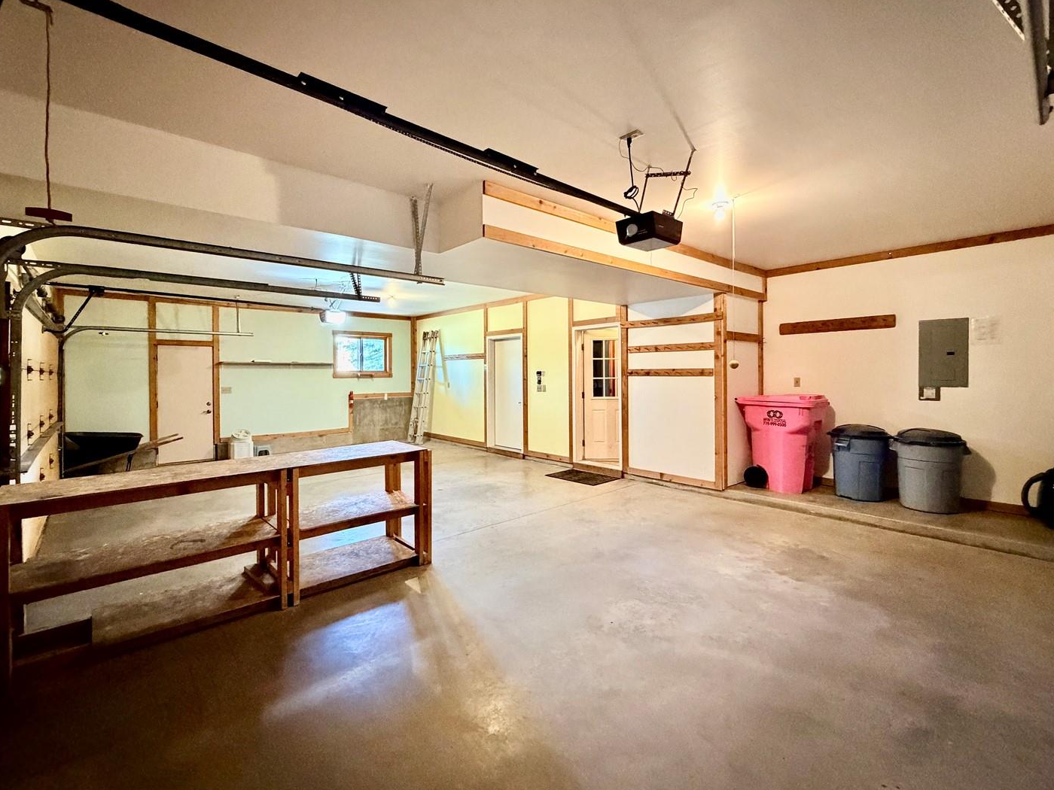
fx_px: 487
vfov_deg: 78.0
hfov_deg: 94.5
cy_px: 372
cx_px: 507
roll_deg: +0.6
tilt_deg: +0.2
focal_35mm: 16
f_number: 2.2
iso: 1250
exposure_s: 1/60
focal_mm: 2.22
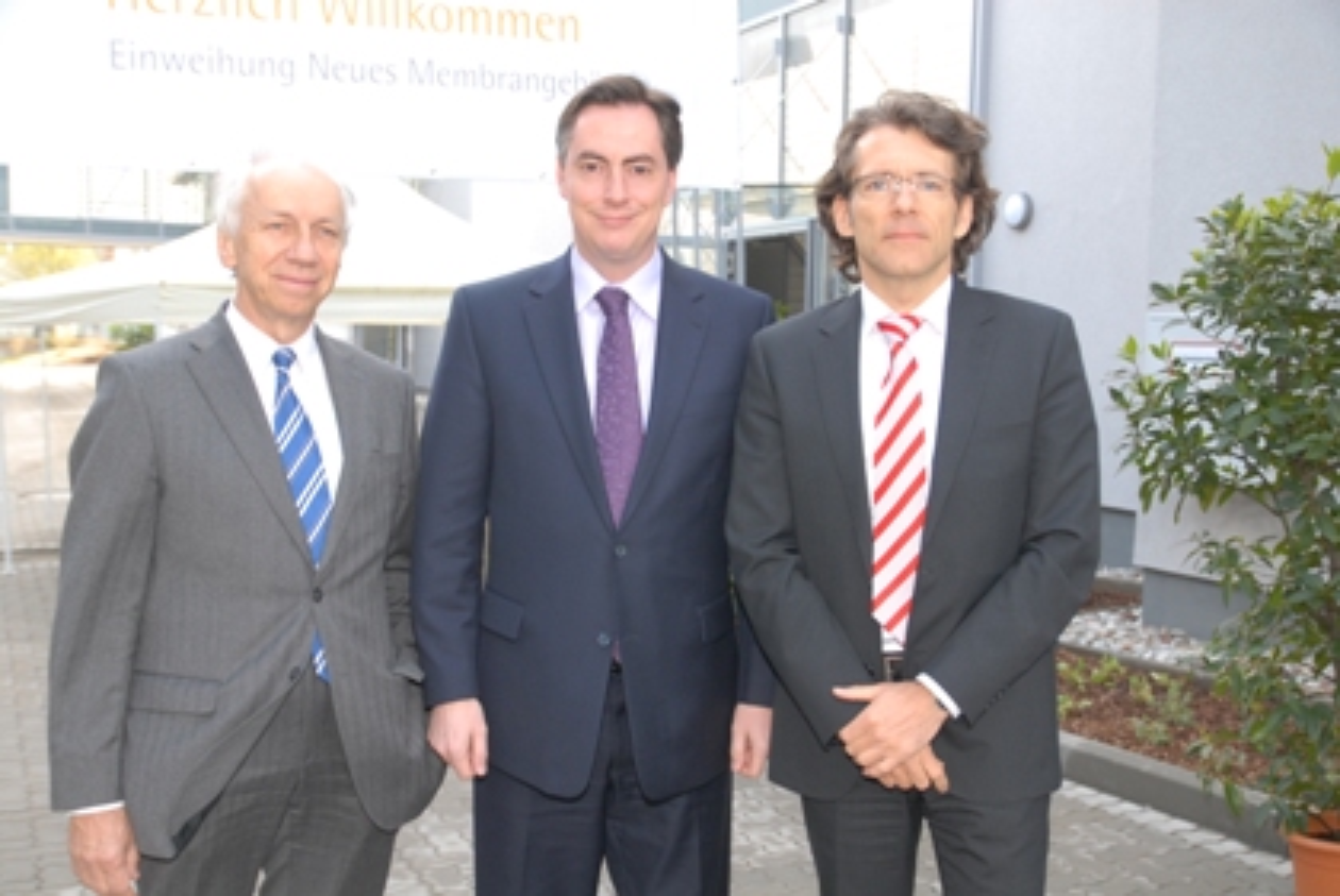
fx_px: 1453
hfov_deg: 49.5
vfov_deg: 34.3
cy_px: 448
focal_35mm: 39
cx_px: 670
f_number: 3.5
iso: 400
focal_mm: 26
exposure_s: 1/250
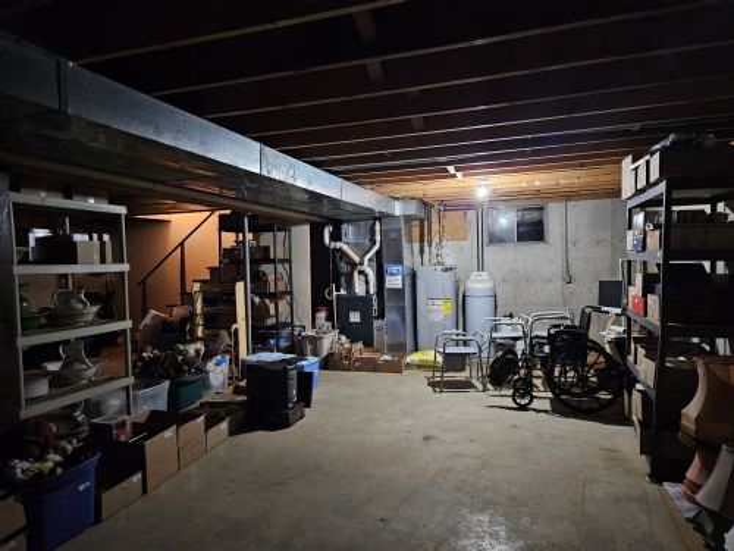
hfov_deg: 73.9
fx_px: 488
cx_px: 367
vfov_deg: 58.9
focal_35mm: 23
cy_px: 276
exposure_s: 1/24
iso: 800
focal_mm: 5.4
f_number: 1.8
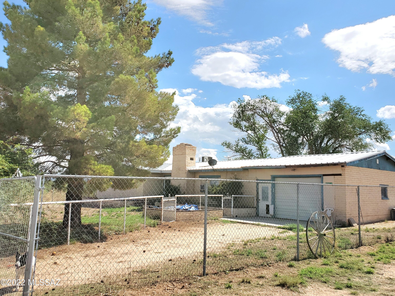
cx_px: 198
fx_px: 297
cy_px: 148
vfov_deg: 53.1
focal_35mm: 26
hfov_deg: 67.3
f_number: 2.4
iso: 50
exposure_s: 1/2500
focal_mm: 4.3
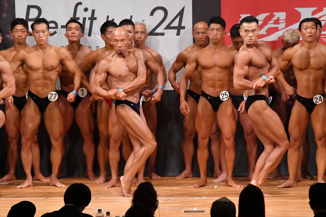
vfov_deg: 5.1
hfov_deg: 7.6
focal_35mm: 270
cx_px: 163
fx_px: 2444
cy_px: 108
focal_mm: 180
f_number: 5.6
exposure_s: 1/400
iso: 10000
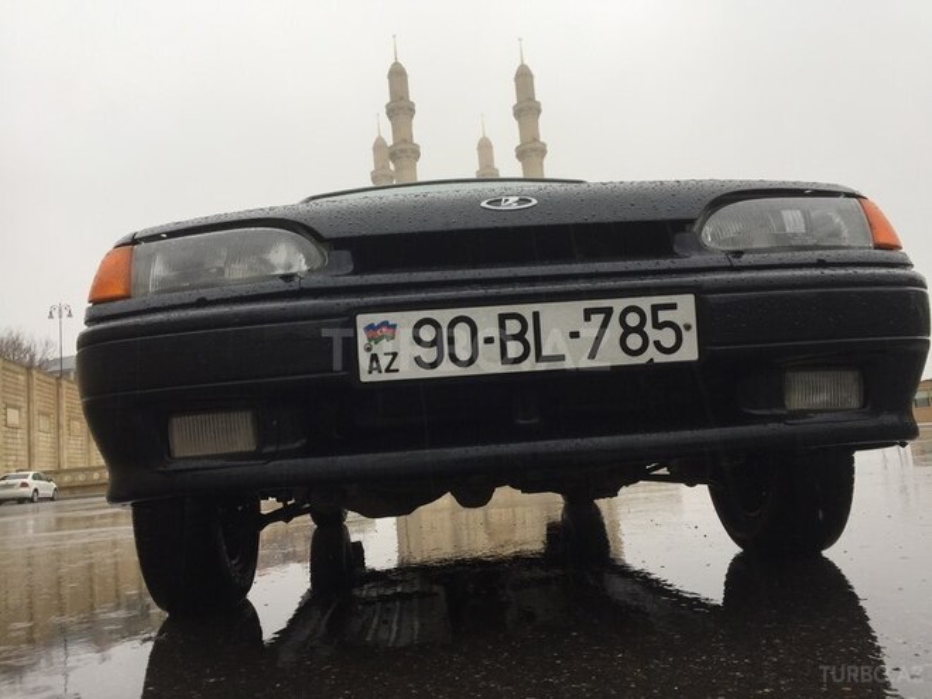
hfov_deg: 61.7
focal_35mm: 29
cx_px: 466
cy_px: 350
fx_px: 781
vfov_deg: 48.2
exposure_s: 1/106
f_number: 2.2
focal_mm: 4.15
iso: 32
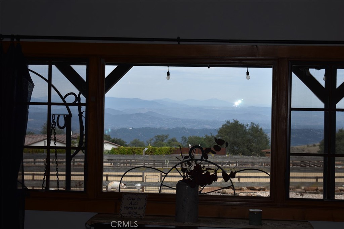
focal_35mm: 72
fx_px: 688
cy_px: 114
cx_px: 172
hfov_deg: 28.1
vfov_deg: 18.9
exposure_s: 1/200
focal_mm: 48
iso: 100
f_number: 8
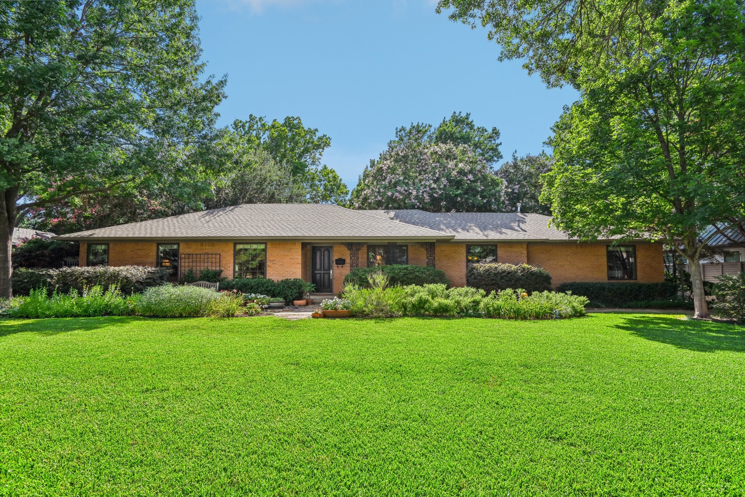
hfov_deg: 93.3
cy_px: 248
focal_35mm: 17
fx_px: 352
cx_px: 372
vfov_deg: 70.4
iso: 400
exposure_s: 1/800
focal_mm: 17
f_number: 8
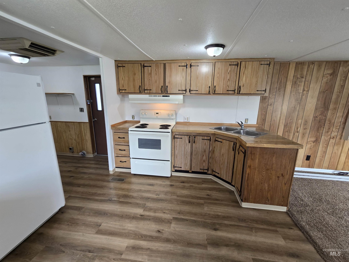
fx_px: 131
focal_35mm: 13
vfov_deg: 89.9
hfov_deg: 106.2
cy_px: 131
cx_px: 174
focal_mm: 2.2
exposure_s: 1/60
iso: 125
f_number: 2.2
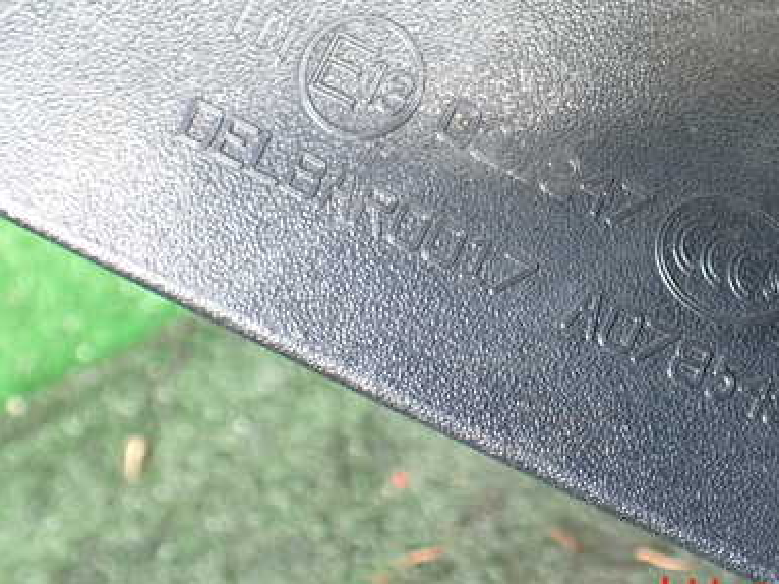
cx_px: 511
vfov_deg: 30.5
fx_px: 1057
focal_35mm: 47
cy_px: 165
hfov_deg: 40.0
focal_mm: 5.4
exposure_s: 1/60
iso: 800
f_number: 2.3
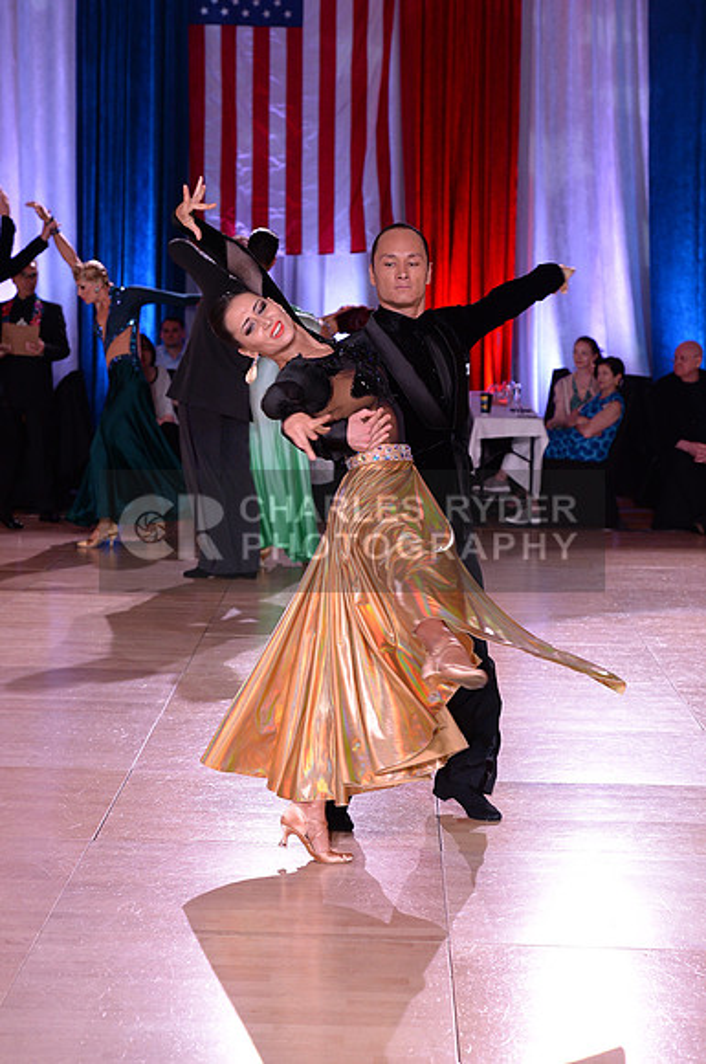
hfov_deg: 15.8
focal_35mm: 86
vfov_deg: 23.7
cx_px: 353
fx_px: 2537
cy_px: 532
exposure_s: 1/250
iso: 2000
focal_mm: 86
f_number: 5.6
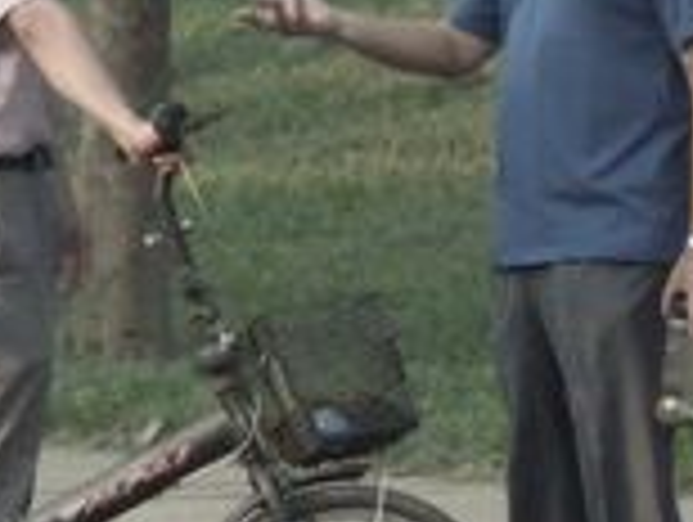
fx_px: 11690
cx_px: 122
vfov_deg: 2.6
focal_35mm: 583
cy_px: 20
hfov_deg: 3.4
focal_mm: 38.6
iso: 3200
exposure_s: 1/1250
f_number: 10.2
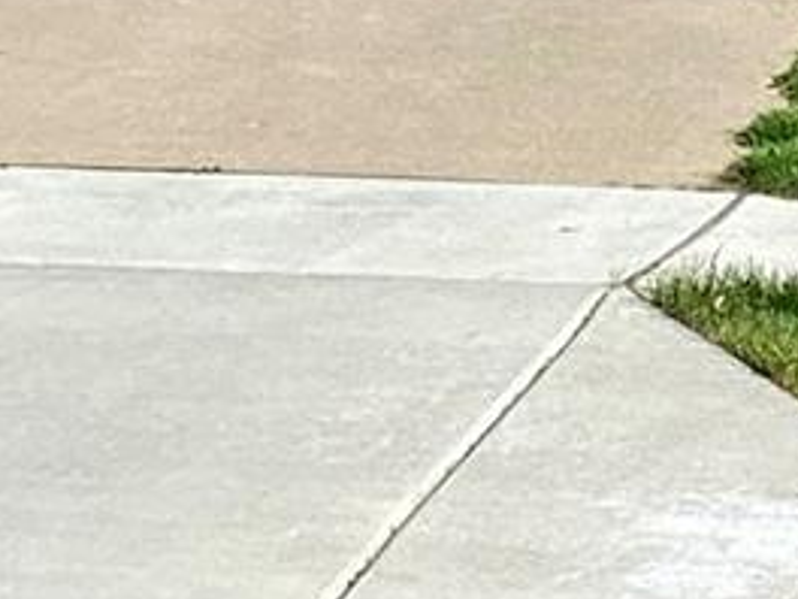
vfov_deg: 8.4
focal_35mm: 169
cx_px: 1351
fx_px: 3896
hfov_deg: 11.0
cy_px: -538
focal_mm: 3.3
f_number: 2.4
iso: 25
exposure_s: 1/1101
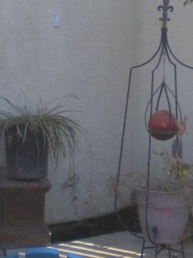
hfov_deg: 10.3
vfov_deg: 13.7
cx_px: 103
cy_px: 123
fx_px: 1070
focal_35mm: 144
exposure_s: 1/225
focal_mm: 6.3
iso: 64
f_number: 3.1
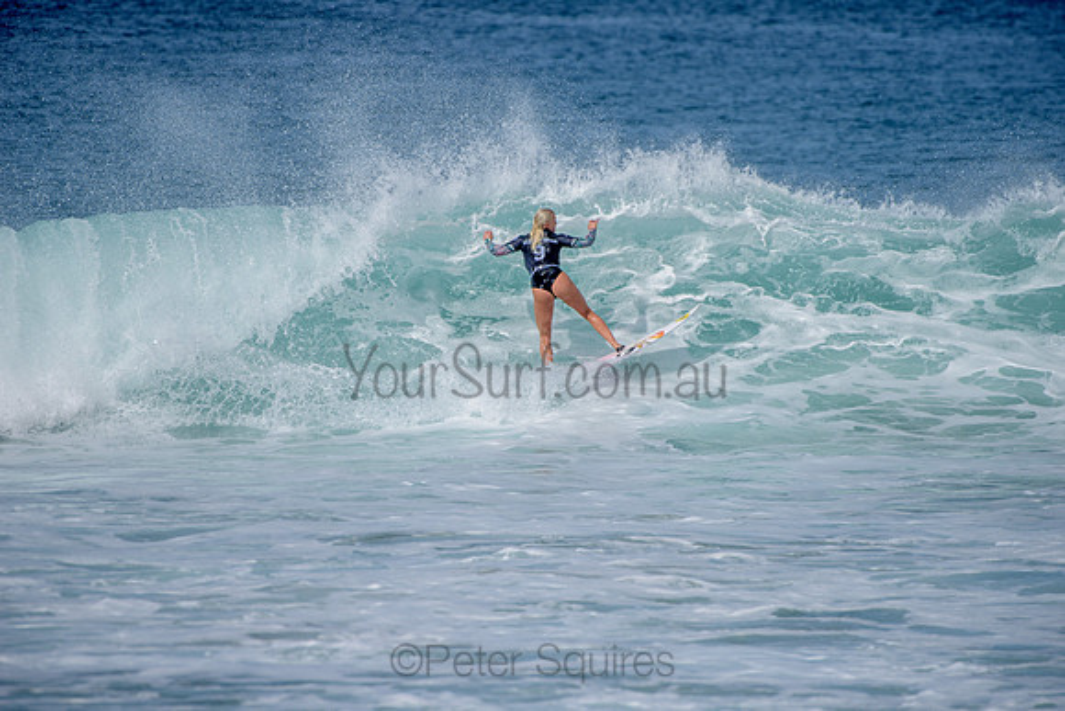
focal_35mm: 500
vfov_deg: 2.8
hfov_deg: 4.1
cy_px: 356
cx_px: 532
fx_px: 14794
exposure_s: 1/2500
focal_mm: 500
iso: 250
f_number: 6.3
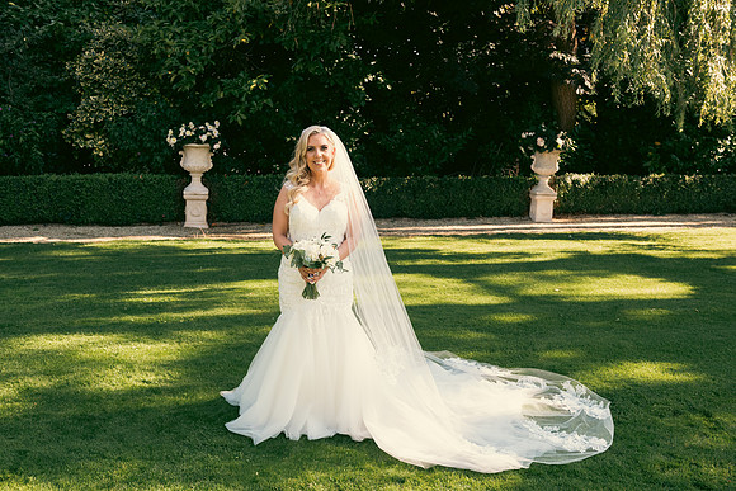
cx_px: 368
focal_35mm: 38
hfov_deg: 50.7
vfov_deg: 35.1
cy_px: 246
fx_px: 777
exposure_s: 1/160
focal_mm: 38
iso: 250
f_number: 6.3
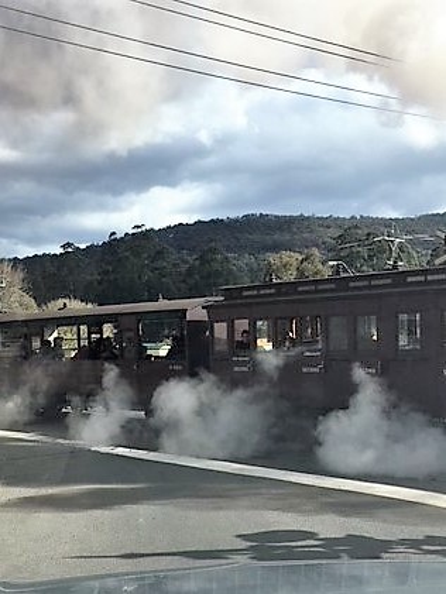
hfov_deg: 48.3
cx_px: 223
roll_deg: +1.3
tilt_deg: -4.8
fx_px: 498
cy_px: 297
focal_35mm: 29
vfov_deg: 61.6
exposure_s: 1/1304
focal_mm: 4.15
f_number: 2.2
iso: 25
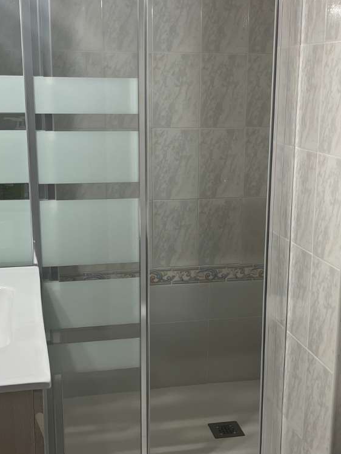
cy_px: 248
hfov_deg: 28.0
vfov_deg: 36.8
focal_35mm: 52
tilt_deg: -12.5
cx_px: 181
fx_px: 683
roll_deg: -0.3
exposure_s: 1/100
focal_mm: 5.1
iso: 100
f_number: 1.6
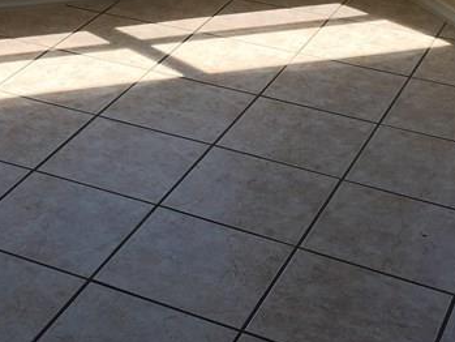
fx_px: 1118
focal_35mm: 85
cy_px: -7
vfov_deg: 17.0
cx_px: 57
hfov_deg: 22.5
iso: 25
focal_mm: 4.15
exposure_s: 1/353
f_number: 2.2
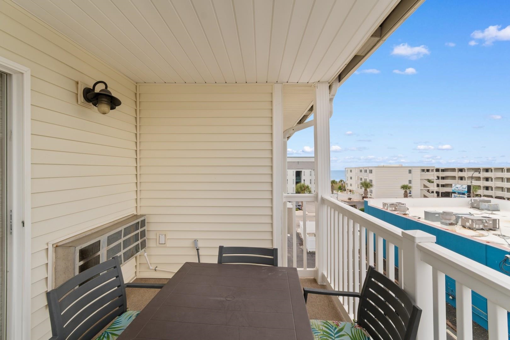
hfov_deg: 100.4
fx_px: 212
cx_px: 255
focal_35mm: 15
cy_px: 170
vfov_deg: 77.3
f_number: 7.1
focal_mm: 10
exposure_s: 1/200
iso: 100
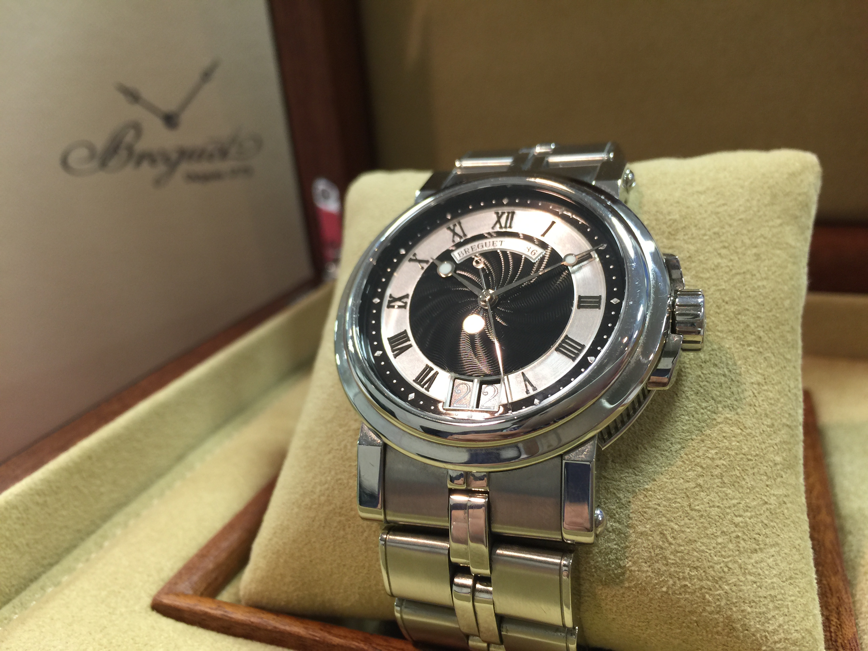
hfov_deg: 61.7
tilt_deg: -19.9
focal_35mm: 29
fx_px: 727
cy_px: 326
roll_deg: +2.7
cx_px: 434
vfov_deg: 48.2
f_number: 2.2
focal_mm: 4.15
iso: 32
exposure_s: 1/15
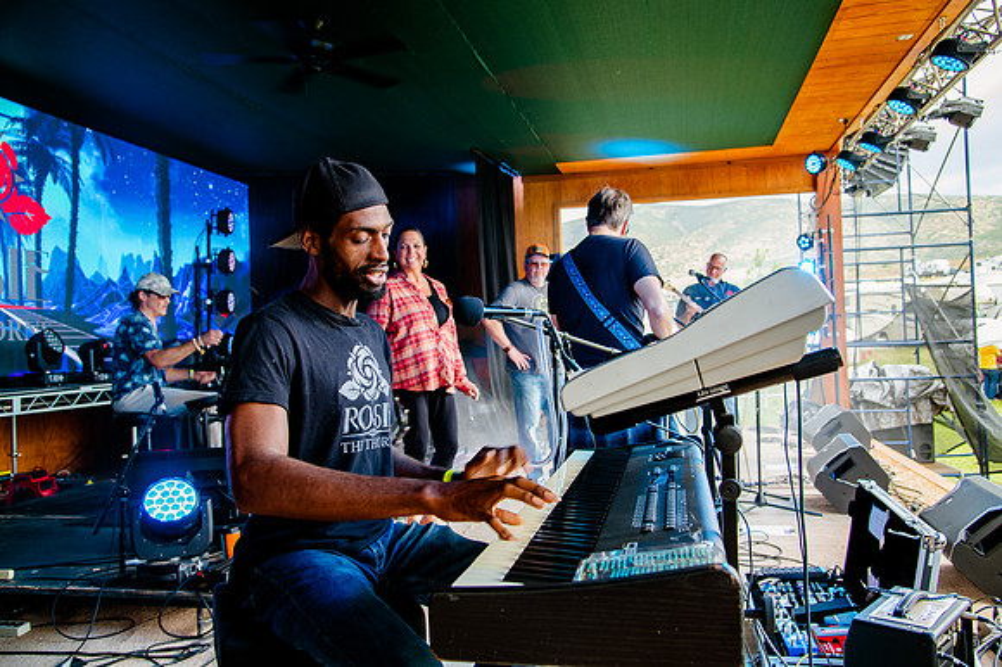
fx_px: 834
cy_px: 334
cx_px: 501
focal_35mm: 30
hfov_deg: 62.0
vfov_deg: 43.6
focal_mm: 30
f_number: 5
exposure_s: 1/50
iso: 200
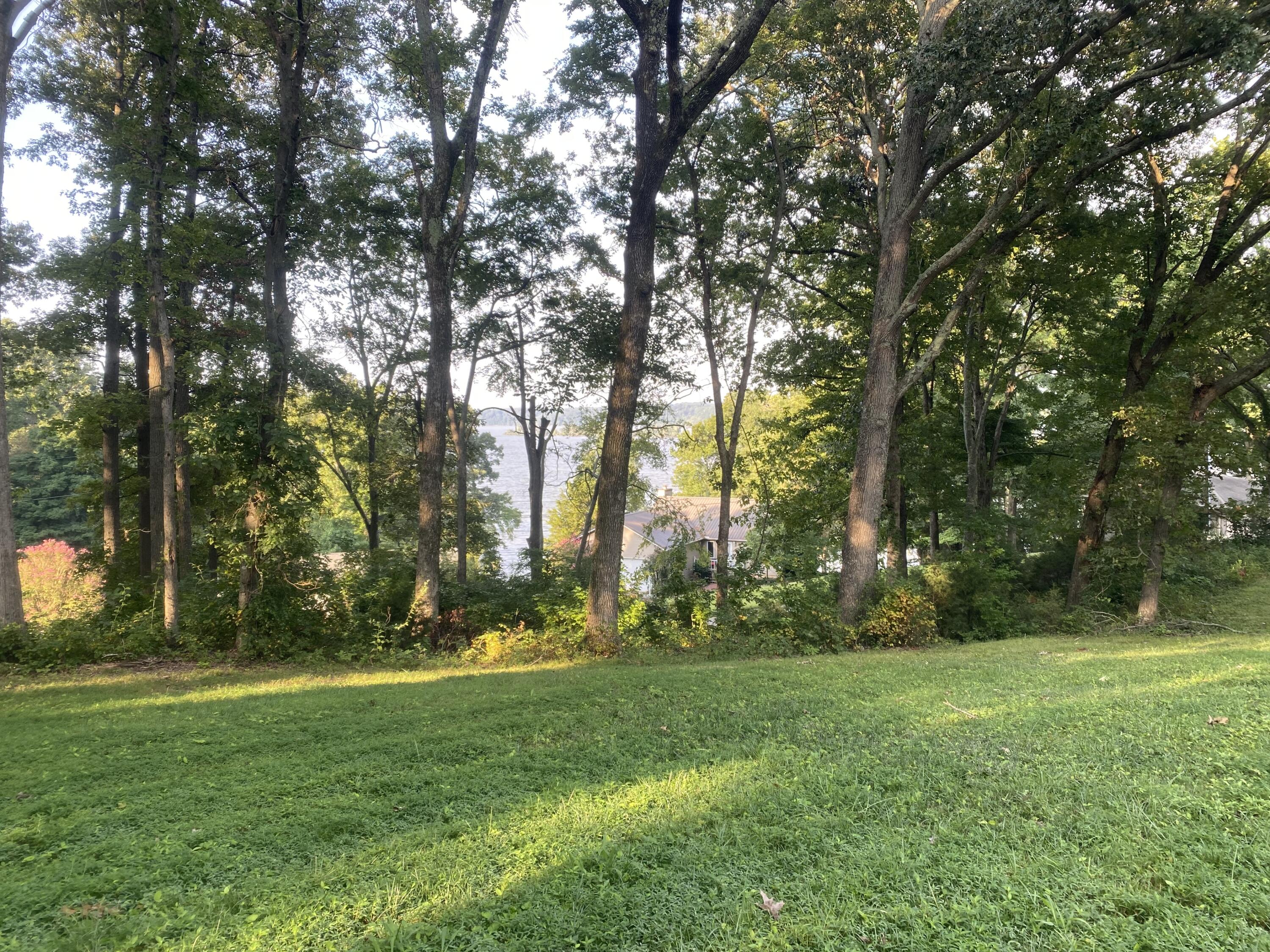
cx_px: 635
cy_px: 476
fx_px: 954
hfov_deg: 67.3
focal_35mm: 26
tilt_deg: -4.7
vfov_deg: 53.1
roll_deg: -1.7
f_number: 1.8
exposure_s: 1/122
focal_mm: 4.25
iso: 32
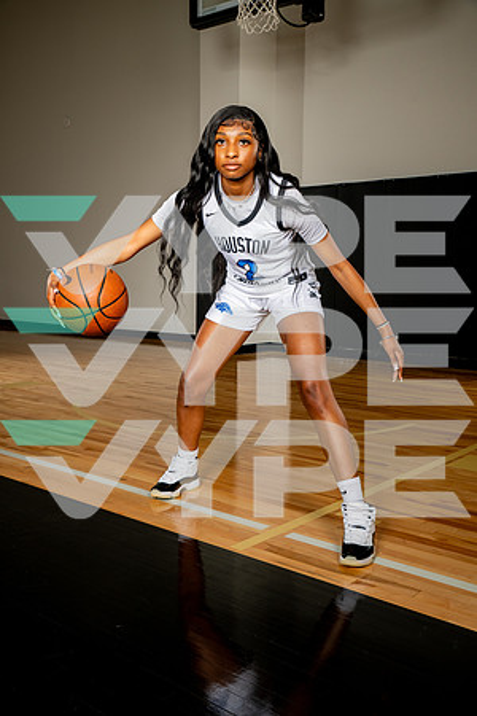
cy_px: 358
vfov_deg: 53.1
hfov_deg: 36.9
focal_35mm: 36
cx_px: 238
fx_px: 715
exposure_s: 1/500
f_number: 8
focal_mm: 36
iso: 250
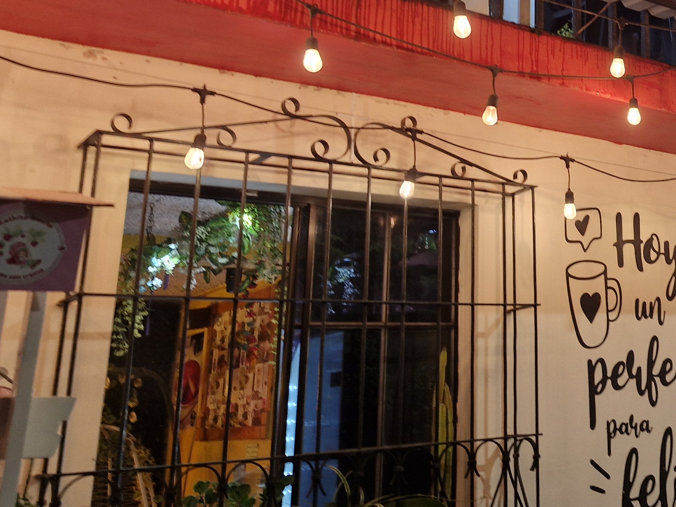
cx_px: 660
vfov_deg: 30.7
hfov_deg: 37.3
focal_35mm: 46
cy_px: 94
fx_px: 898
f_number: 1.8
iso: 125
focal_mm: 5.54
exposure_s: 1/40
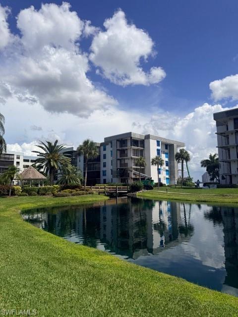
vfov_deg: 71.6
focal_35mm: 24
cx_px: 119
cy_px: 158
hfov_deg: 56.8
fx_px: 220
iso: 80
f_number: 1.78
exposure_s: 1/10309
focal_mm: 6.76
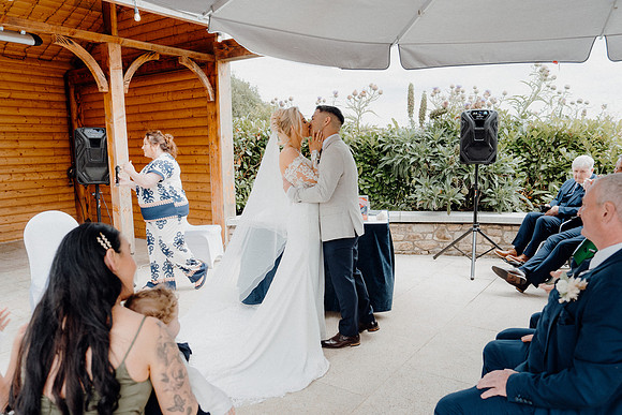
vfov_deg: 46.4
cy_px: 208
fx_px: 484
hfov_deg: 65.5
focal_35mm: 28
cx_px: 311
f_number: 3.5
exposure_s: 1/200
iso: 125
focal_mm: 28
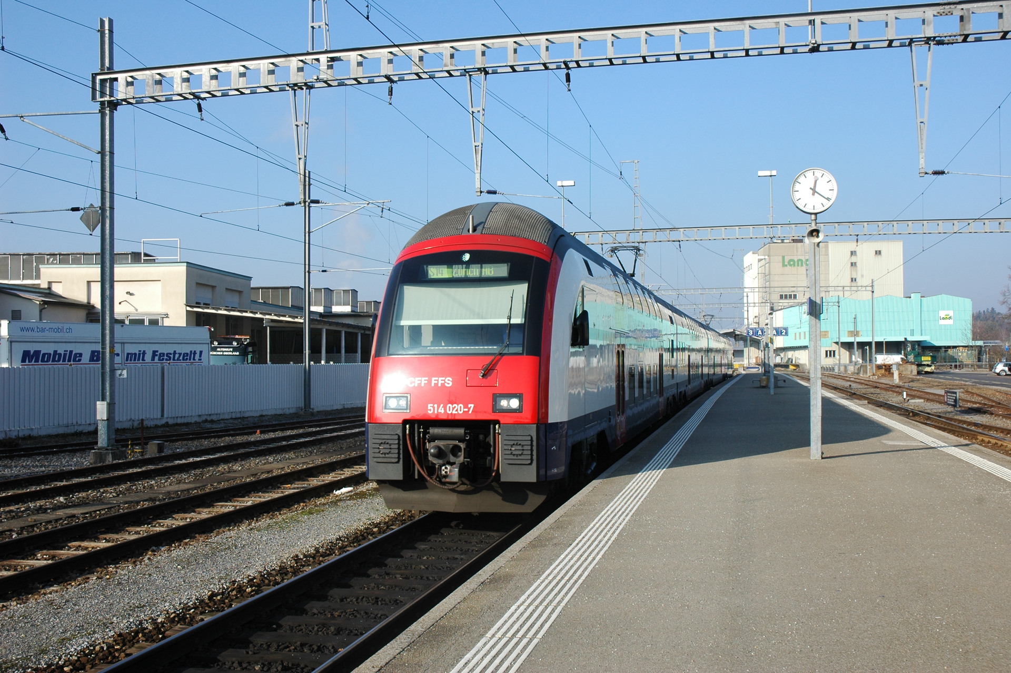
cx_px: 506
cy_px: 336
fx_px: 1136
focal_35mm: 40
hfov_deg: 48.0
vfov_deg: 33.0
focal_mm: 27
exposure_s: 1/320
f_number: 9
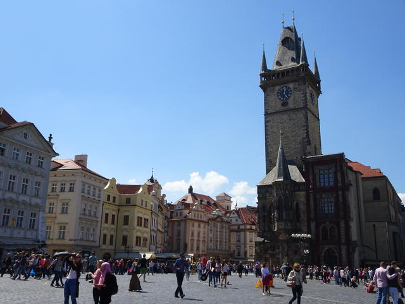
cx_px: 202
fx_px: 386
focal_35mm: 33
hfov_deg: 55.4
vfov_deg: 42.9
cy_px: 152
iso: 80
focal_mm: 5.61
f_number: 4
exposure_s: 1/1000
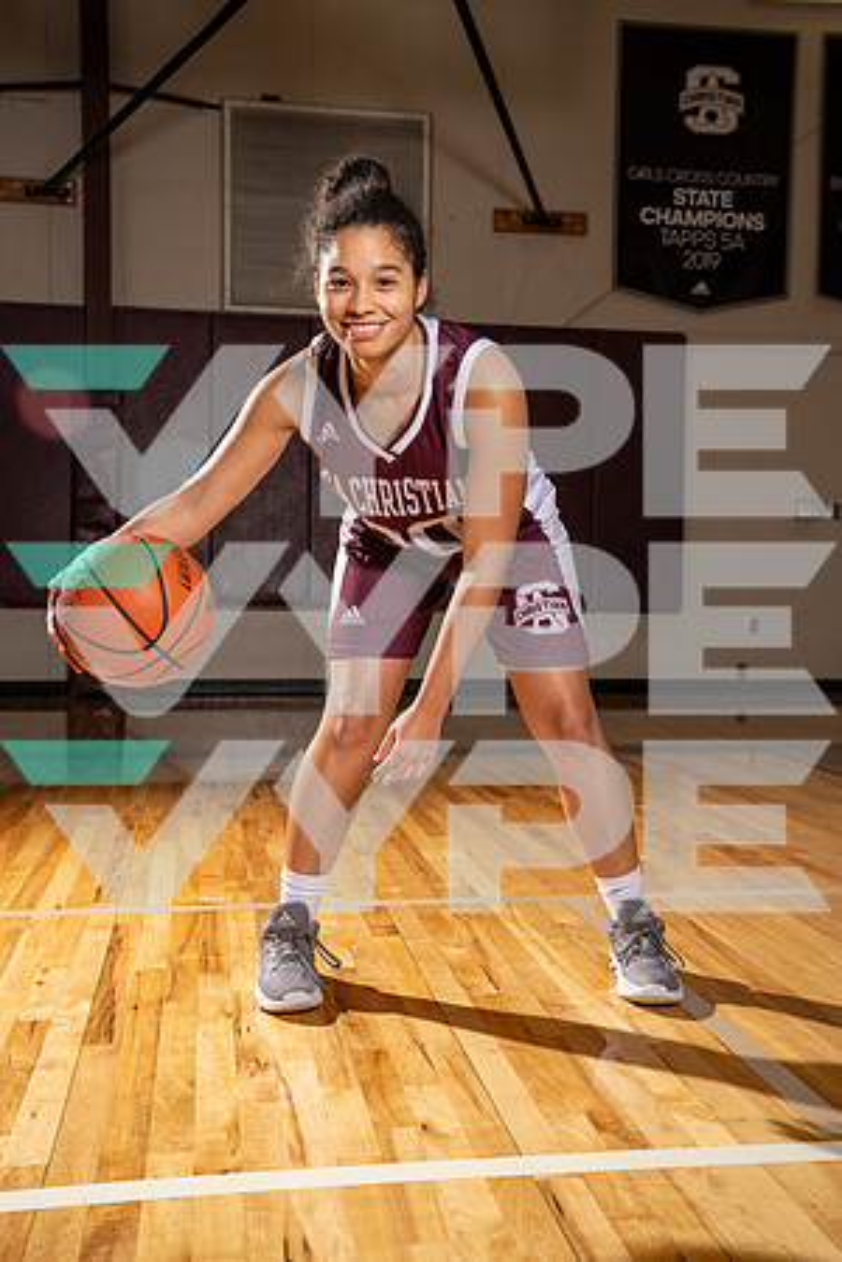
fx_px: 1333
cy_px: 631
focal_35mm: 38
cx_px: 421
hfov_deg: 35.1
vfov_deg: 50.7
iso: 160
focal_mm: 38
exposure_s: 1/250
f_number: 5.6
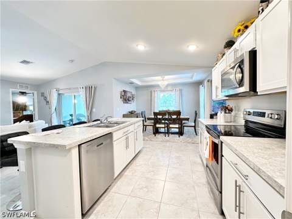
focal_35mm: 14
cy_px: 110
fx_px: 118
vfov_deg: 85.7
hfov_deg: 102.1
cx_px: 146
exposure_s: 1/60
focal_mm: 2.22
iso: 400
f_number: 2.2
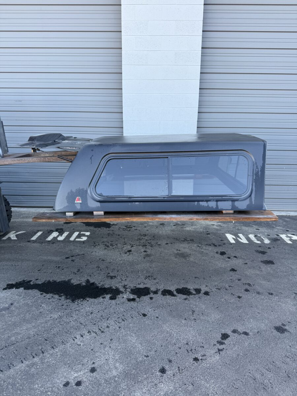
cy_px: 198
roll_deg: -2.2
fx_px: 275
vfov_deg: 71.6
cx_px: 148
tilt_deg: -14.7
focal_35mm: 24
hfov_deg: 56.8
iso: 80
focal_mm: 6.76
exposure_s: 1/215
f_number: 1.78
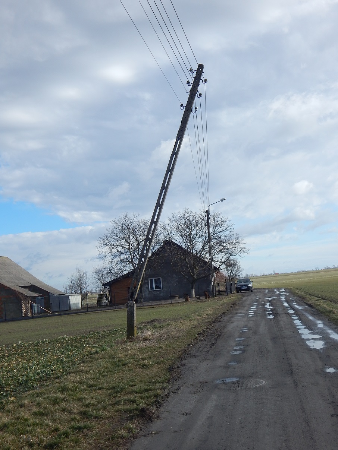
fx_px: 560
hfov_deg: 33.6
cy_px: 225
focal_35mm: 43
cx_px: 169
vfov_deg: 43.9
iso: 125
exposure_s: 1/400
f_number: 7.1
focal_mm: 7.7
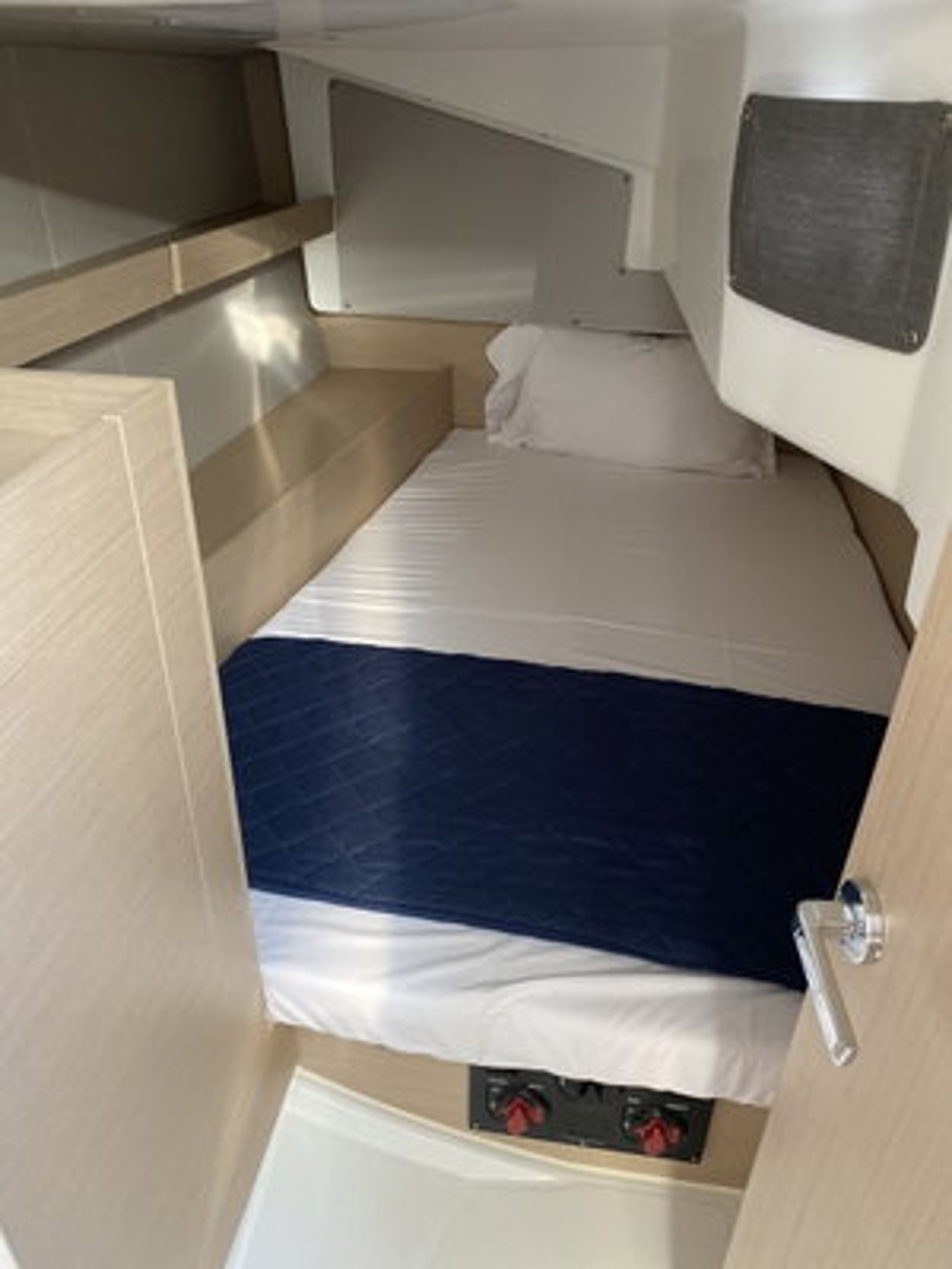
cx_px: 476
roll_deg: -2.0
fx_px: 953
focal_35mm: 26
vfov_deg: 67.3
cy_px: 634
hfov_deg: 53.1
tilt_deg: -31.1
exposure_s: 1/60
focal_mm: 4.25
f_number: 1.8
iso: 320
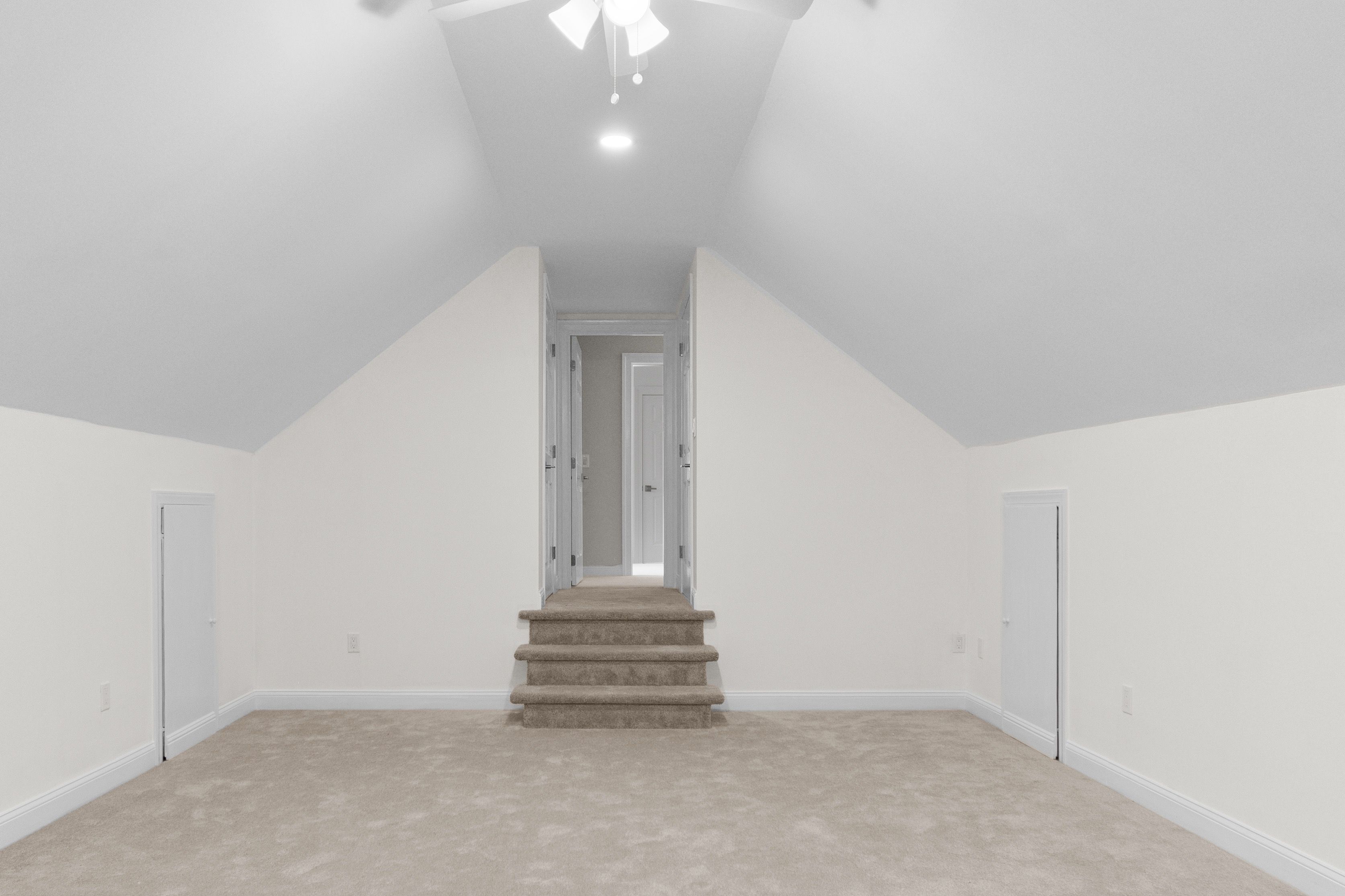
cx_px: 618
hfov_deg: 71.4
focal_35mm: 25
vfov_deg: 51.2
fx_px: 934
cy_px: 486
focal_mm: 10
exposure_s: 1/3
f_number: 4.5
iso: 100
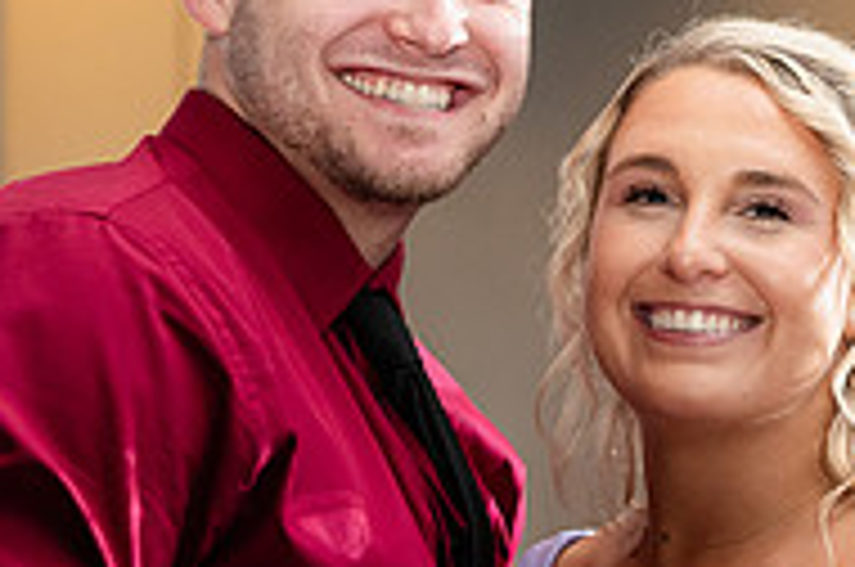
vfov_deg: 10.0
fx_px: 3248
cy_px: 387
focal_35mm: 137
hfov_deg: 14.9
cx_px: 716
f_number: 3.2
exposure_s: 1/200
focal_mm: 42
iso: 2000
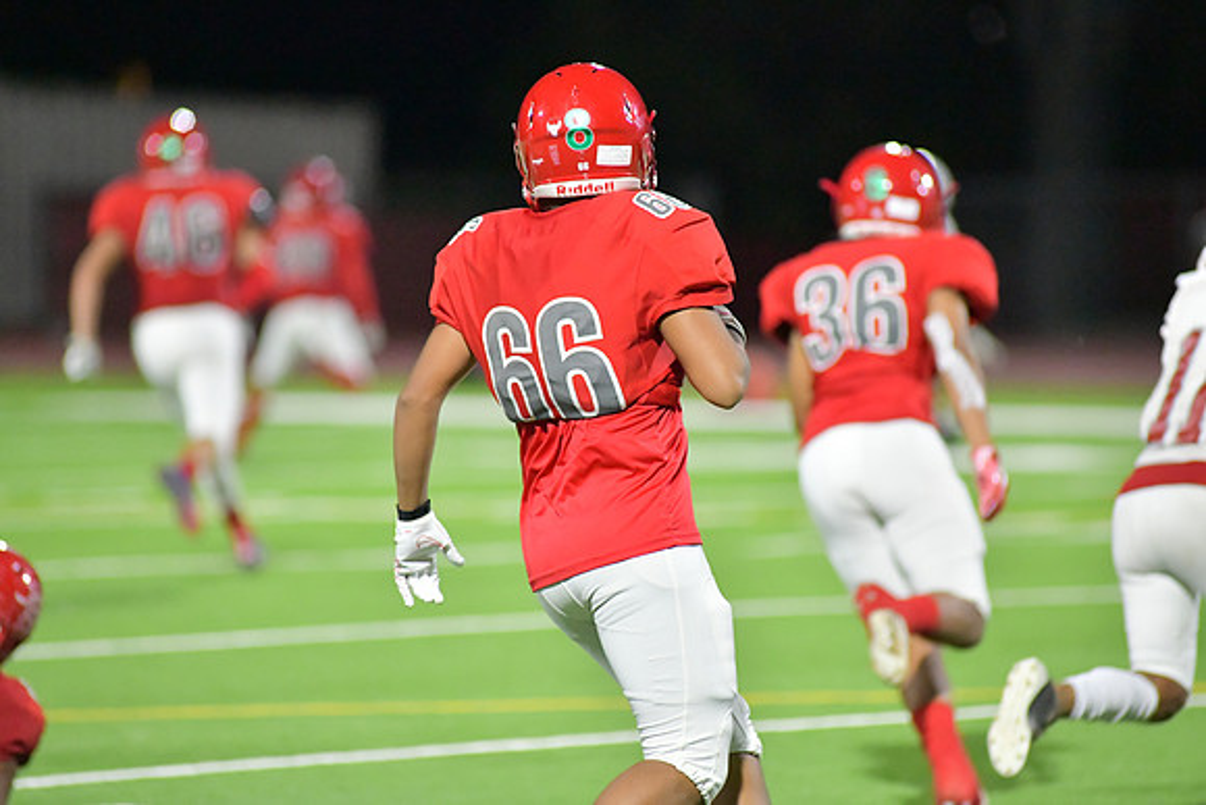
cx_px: 603
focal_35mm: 300
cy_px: 402
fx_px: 10052
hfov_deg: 6.9
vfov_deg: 4.6
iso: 12800
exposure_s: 1/1250
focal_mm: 300
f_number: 4
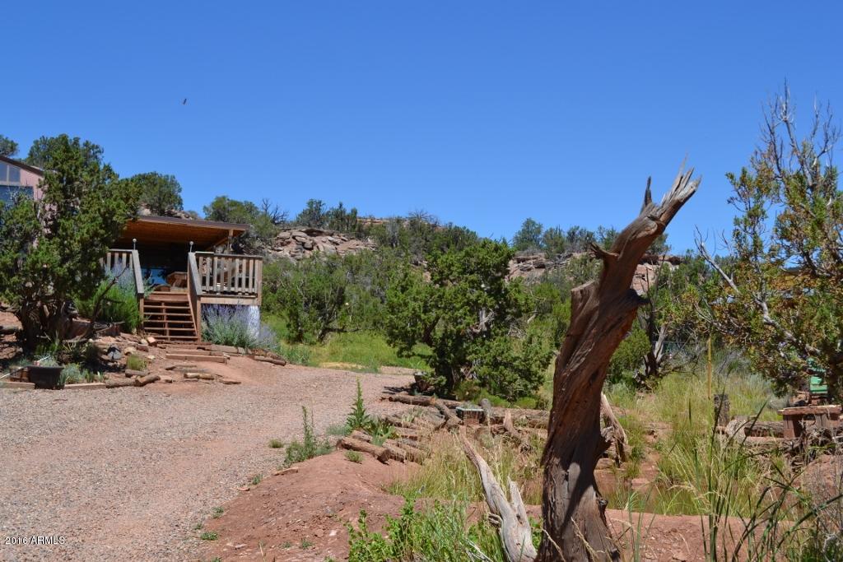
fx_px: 1124
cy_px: 281
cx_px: 422
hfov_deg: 41.1
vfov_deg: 28.1
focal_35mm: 48
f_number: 8
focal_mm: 32
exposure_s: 1/250
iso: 100
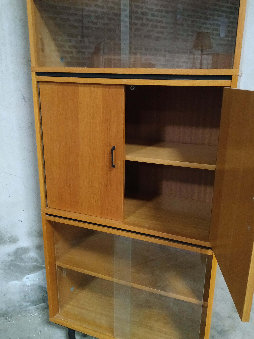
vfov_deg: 63.4
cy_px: 157
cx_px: 136
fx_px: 274
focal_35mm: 28
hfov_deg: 49.7
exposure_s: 1/17
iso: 2000
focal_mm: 3.94
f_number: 1.9
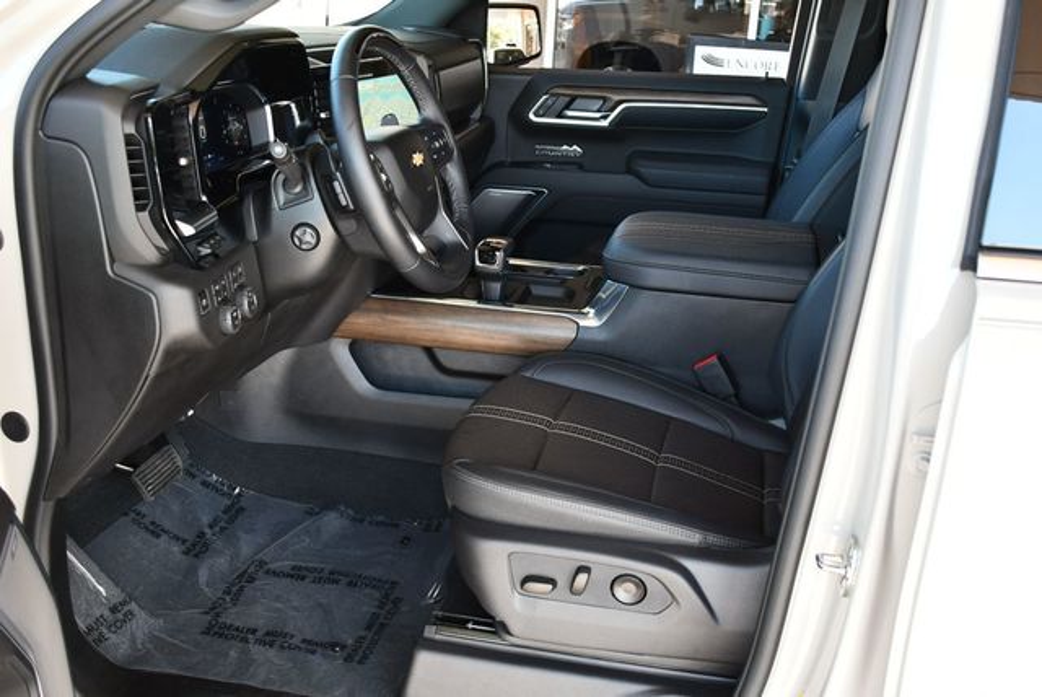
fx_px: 1043
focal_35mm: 36
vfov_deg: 36.9
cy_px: 348
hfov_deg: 53.1
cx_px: 521
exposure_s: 1/250
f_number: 3.5
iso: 640
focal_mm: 18
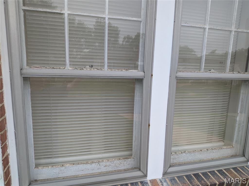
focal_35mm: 24
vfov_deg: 56.8
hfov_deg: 71.6
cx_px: 124
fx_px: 173
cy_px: 93
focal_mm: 4.53
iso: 31
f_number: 1.7
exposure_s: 1/421
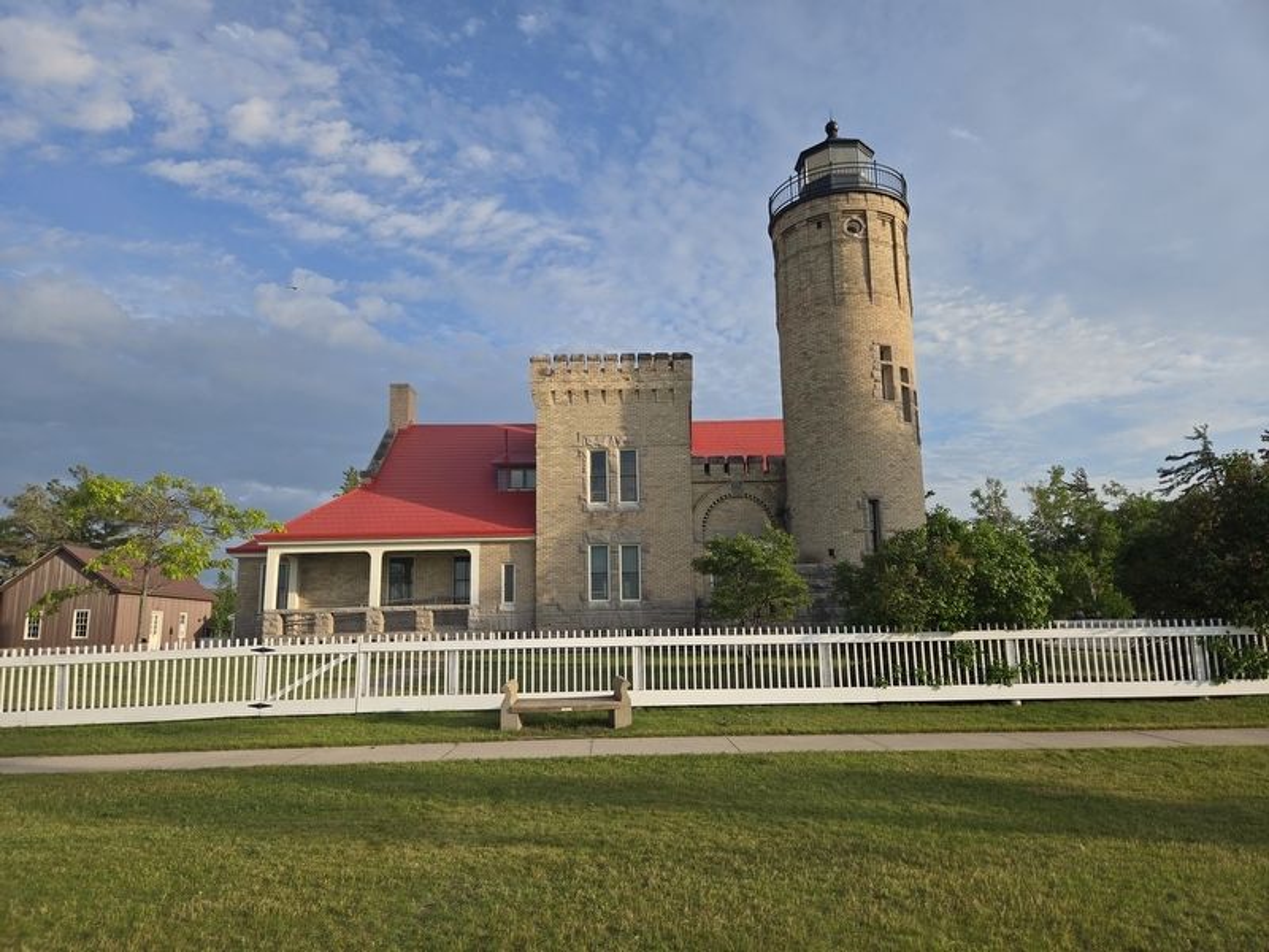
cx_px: 634
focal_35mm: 23
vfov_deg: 58.9
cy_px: 476
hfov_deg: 73.9
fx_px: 843
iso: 25
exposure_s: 1/1163
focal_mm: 5.4
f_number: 1.8
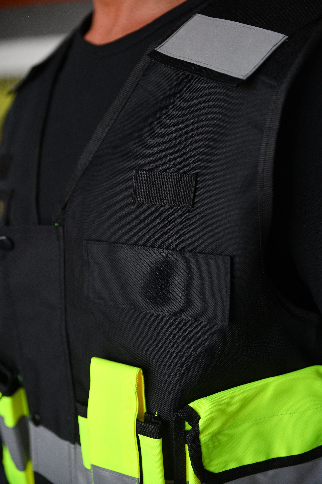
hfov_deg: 19.4
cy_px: 242
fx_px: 940
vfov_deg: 28.9
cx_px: 161
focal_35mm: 70
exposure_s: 1/1000
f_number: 2.8
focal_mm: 70
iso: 800
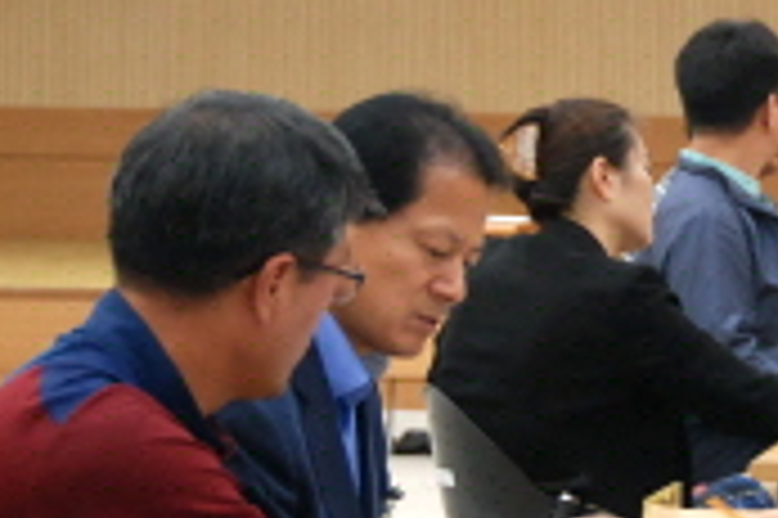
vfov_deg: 6.3
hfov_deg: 9.4
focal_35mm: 217
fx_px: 4685
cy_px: 230
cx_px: 868
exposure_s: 1/60
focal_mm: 50
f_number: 4.8
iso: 800
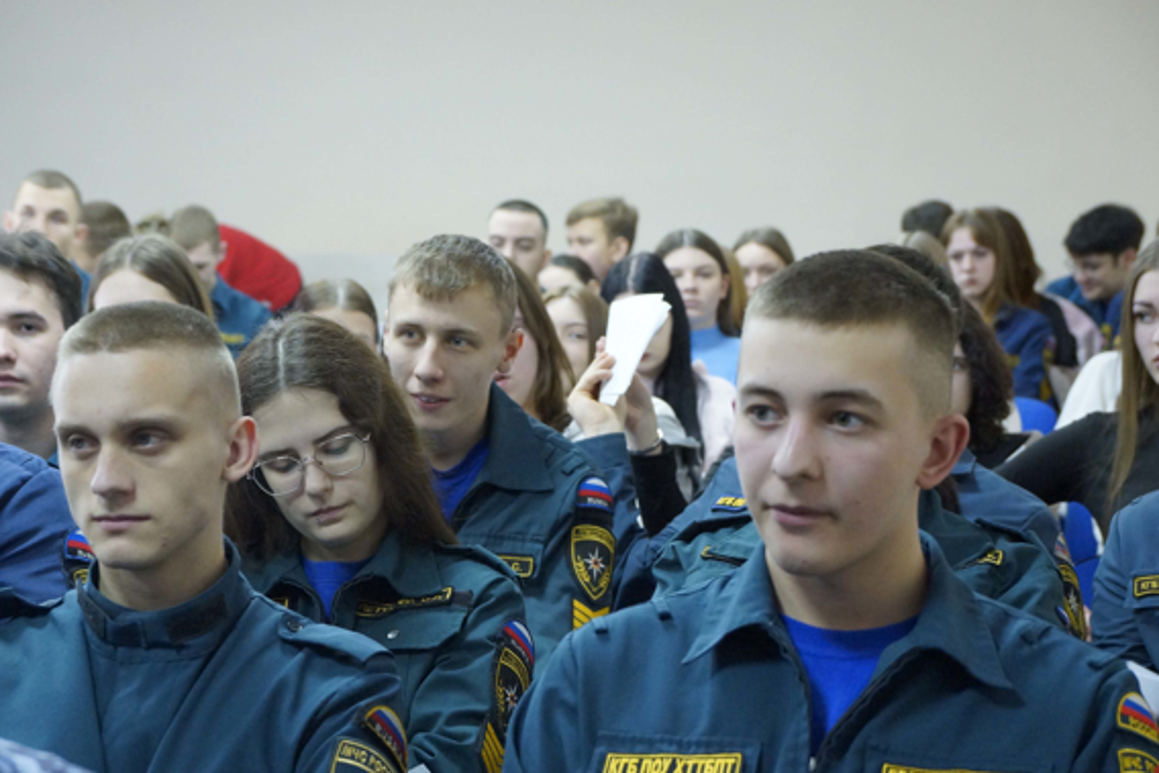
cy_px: 496
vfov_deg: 13.8
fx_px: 3188
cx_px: 488
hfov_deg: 20.6
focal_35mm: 99
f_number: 5
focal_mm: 50
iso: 1600
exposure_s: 1/60
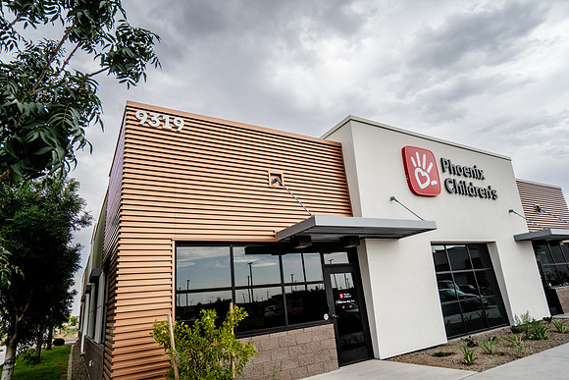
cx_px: 284
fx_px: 332
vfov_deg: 59.5
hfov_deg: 81.2
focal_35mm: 21
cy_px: 190
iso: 125
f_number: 4
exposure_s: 1/640
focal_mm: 21
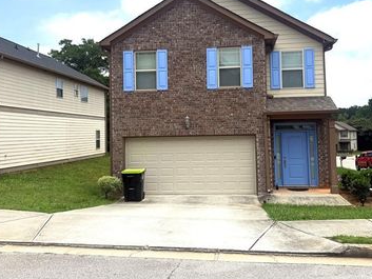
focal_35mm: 34
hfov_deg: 53.9
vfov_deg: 41.7
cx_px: 200
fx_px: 366
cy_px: 114
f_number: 1.78
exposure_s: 1/7353
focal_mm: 6.76
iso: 80
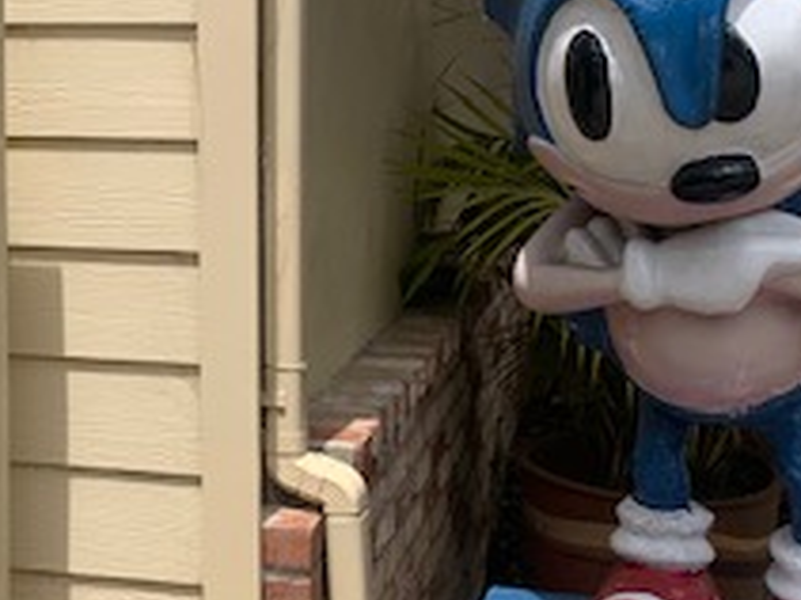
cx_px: 99
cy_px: 258
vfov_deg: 18.6
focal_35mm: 79
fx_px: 1827
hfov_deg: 24.1
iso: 25
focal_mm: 4.25
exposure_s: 1/2611
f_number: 1.8
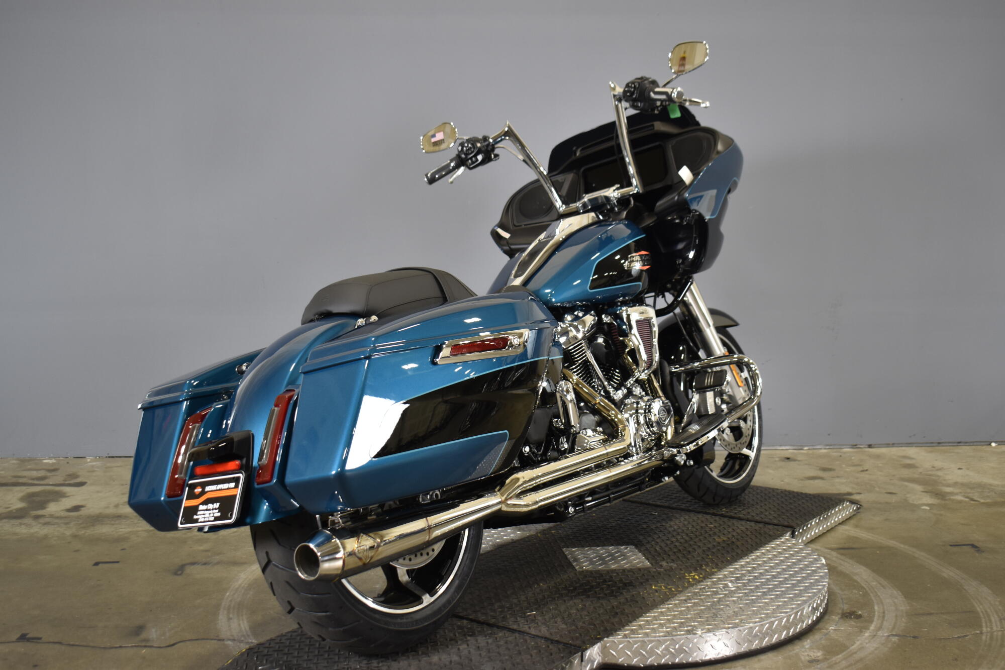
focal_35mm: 40
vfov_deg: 33.0
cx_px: 502
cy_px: 335
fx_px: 1130
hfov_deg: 47.9
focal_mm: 27
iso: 400
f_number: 4
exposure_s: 1/25
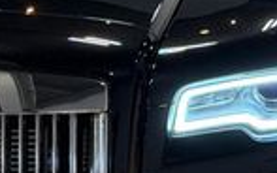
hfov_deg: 9.2
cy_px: 47
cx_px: -113
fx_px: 1677
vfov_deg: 5.9
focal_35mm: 222
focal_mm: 6.76
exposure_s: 1/223
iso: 160
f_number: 1.78
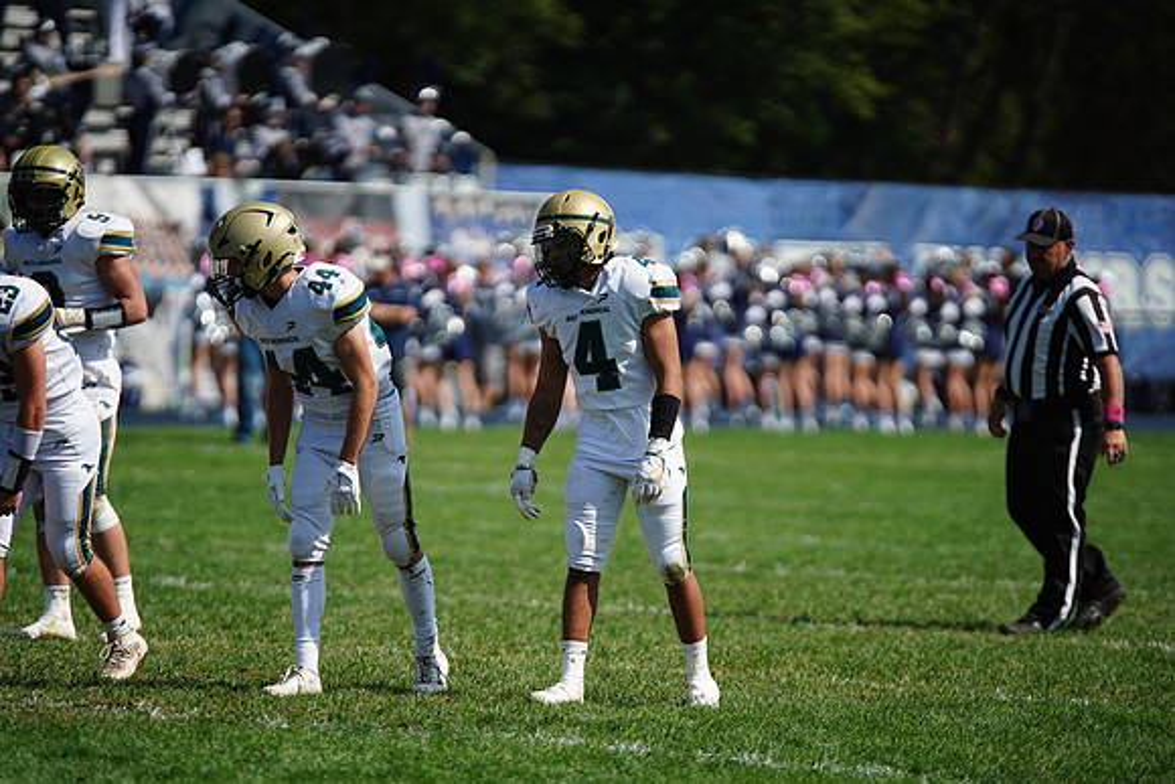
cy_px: 392
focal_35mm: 300
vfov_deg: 4.6
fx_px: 9793
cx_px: 588
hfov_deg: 6.9
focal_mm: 300
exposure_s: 1/6400
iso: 400
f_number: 2.8
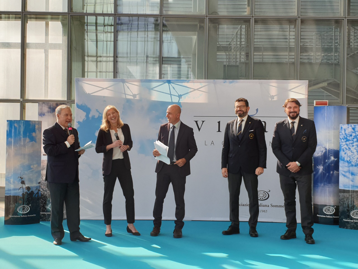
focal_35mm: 26
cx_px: 179
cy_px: 134
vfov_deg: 53.1
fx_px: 269
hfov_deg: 67.3
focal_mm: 4.3
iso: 50
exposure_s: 1/166
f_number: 2.4
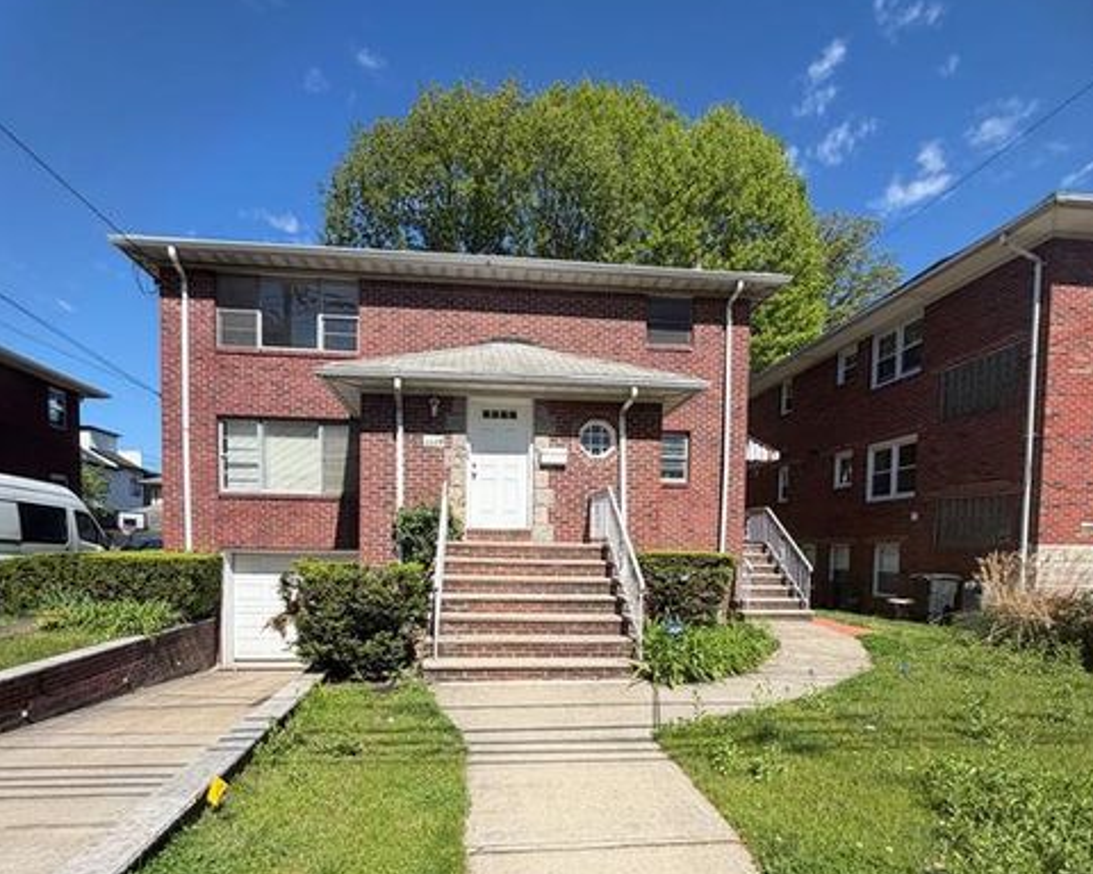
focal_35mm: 19
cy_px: 584
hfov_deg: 83.3
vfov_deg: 68.8
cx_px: 531
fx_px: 615
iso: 25
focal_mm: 2.22
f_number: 2.2
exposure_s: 1/770
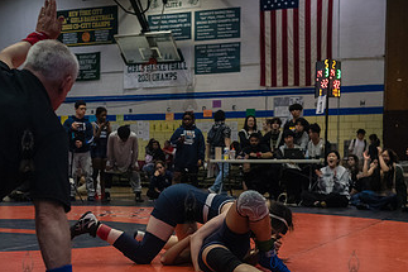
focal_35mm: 63
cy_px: 211
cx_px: 189
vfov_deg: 21.3
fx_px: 714
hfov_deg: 31.9
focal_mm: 35
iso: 5000
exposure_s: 1/1000
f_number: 3.2
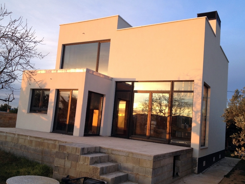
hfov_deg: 50.1
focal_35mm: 37
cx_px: 120
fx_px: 262
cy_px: 94
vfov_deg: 38.7
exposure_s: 1/120
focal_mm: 4.28
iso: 64
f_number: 2.4
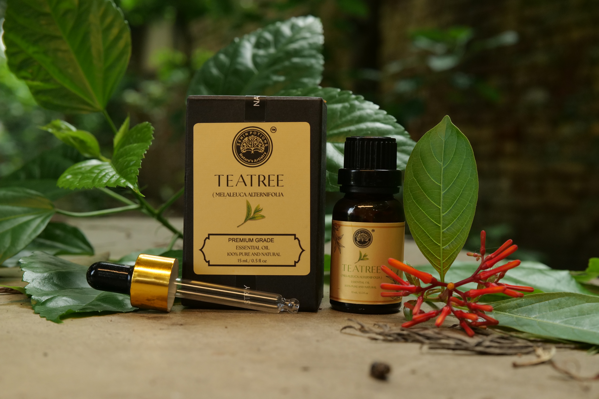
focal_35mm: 50
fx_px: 832
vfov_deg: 27.0
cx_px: 300
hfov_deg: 39.6
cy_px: 200
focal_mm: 50
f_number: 9
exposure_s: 1/125
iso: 2500
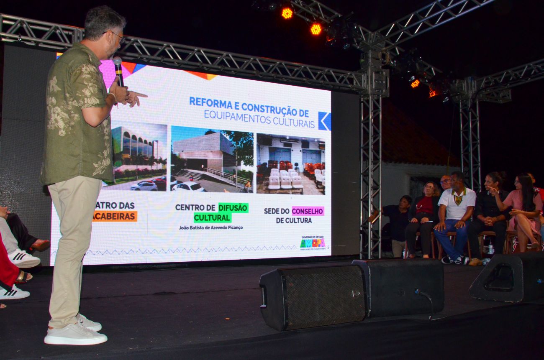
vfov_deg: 39.8
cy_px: 180
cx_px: 272
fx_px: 498
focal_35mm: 33
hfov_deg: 57.3
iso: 1600
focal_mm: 22
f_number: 5.6
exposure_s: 1/200
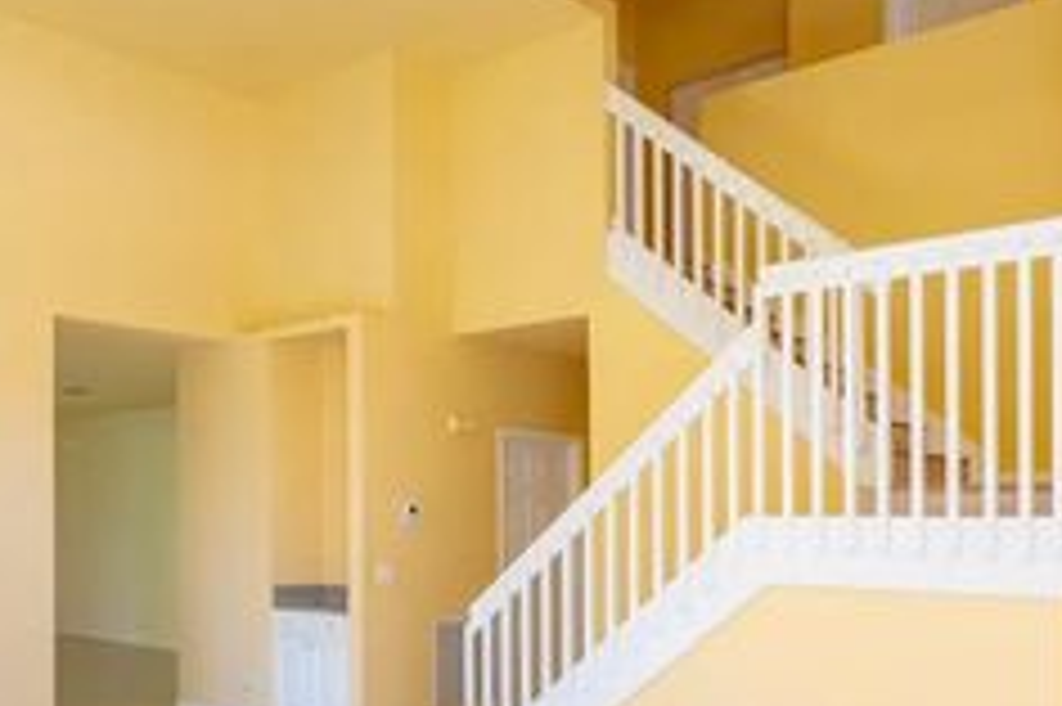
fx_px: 1120
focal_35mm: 38
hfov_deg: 50.4
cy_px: 533
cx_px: 423
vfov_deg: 34.2
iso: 320
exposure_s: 1/200
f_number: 10
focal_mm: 14
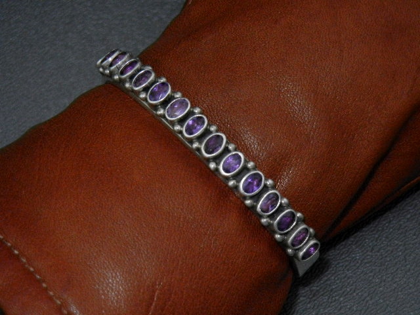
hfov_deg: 22.0
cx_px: 210
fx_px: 1080
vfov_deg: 16.6
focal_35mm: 89
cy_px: 158
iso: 800
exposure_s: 1/30
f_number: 8.8
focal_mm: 16
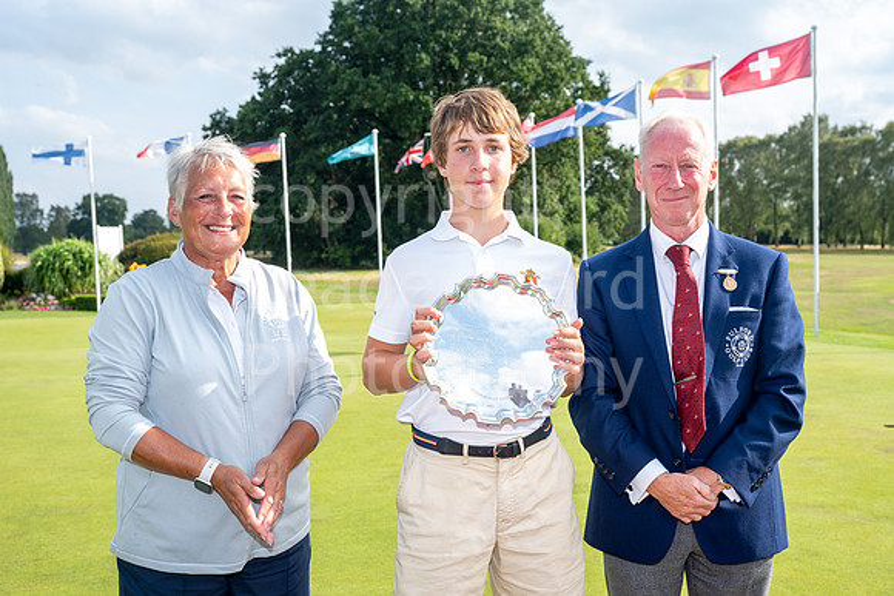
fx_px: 969
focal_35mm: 39
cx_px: 447
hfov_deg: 49.5
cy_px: 298
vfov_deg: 34.2
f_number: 6.3
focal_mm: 39
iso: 125
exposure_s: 1/200
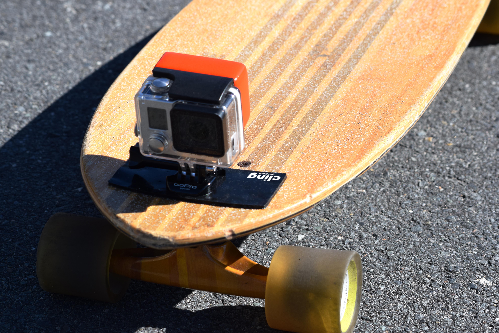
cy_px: 166
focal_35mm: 105
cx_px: 250
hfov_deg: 19.5
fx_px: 1455
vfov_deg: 13.0
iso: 200
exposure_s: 1/320
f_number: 9
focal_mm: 70
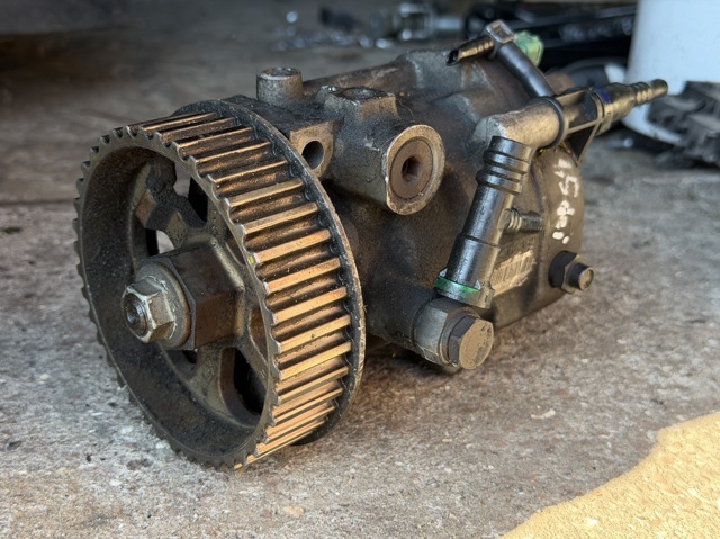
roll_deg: -1.9
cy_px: 270
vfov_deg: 30.2
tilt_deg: -22.3
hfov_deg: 39.7
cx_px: 360
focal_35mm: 48
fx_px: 998
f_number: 1.78
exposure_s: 1/146
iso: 50
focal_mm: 6.76
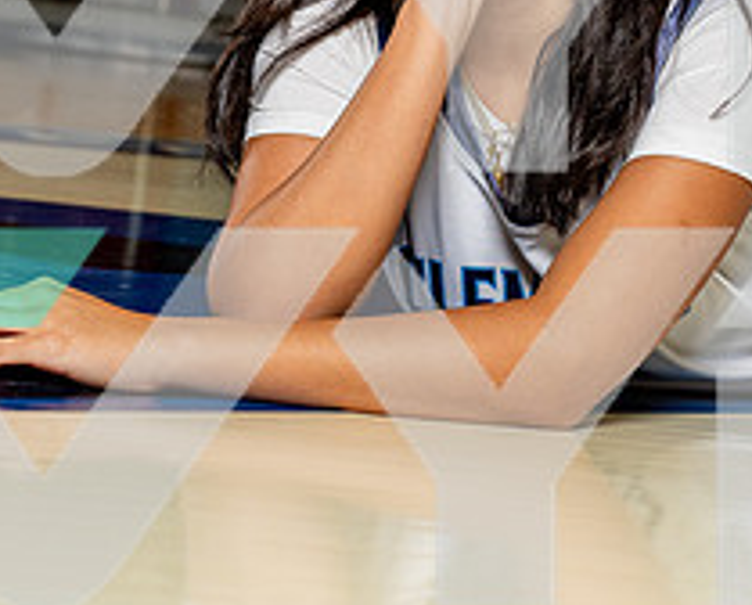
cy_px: -16
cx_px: 658
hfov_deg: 14.6
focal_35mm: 130
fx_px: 2899
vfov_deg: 11.8
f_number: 5.6
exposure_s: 1/250
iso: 640
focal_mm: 50
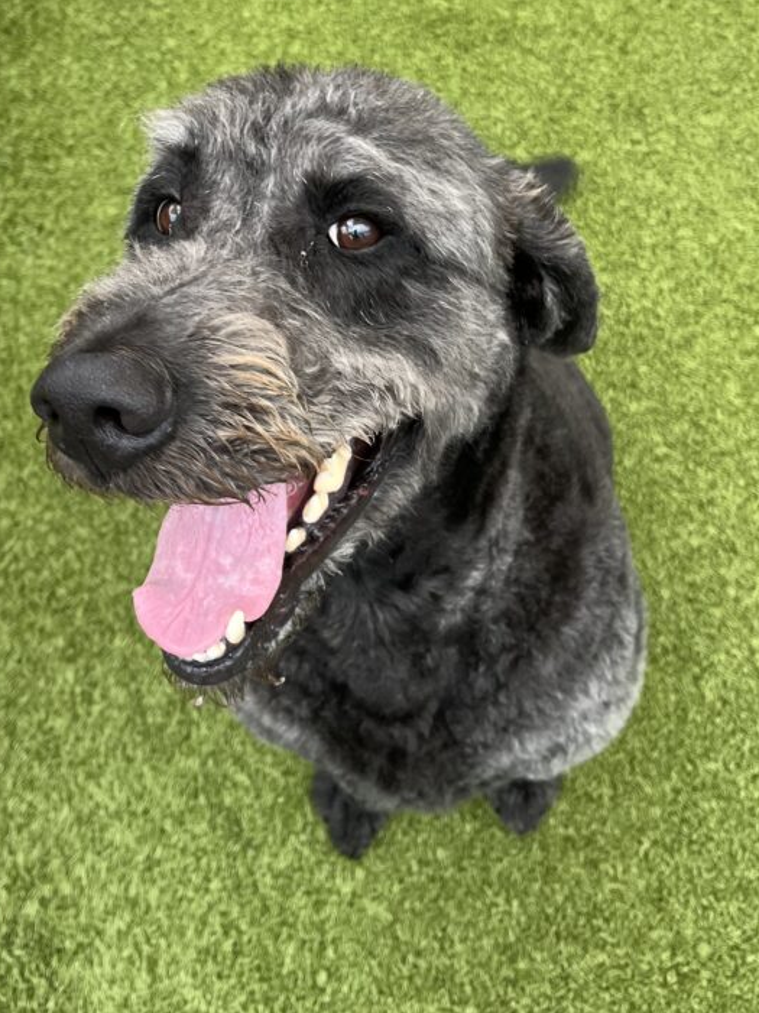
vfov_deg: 48.3
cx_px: 308
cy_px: 345
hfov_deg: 37.6
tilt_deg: -60.2
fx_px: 1112
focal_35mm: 38
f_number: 1.6
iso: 80
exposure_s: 1/122
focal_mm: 5.1
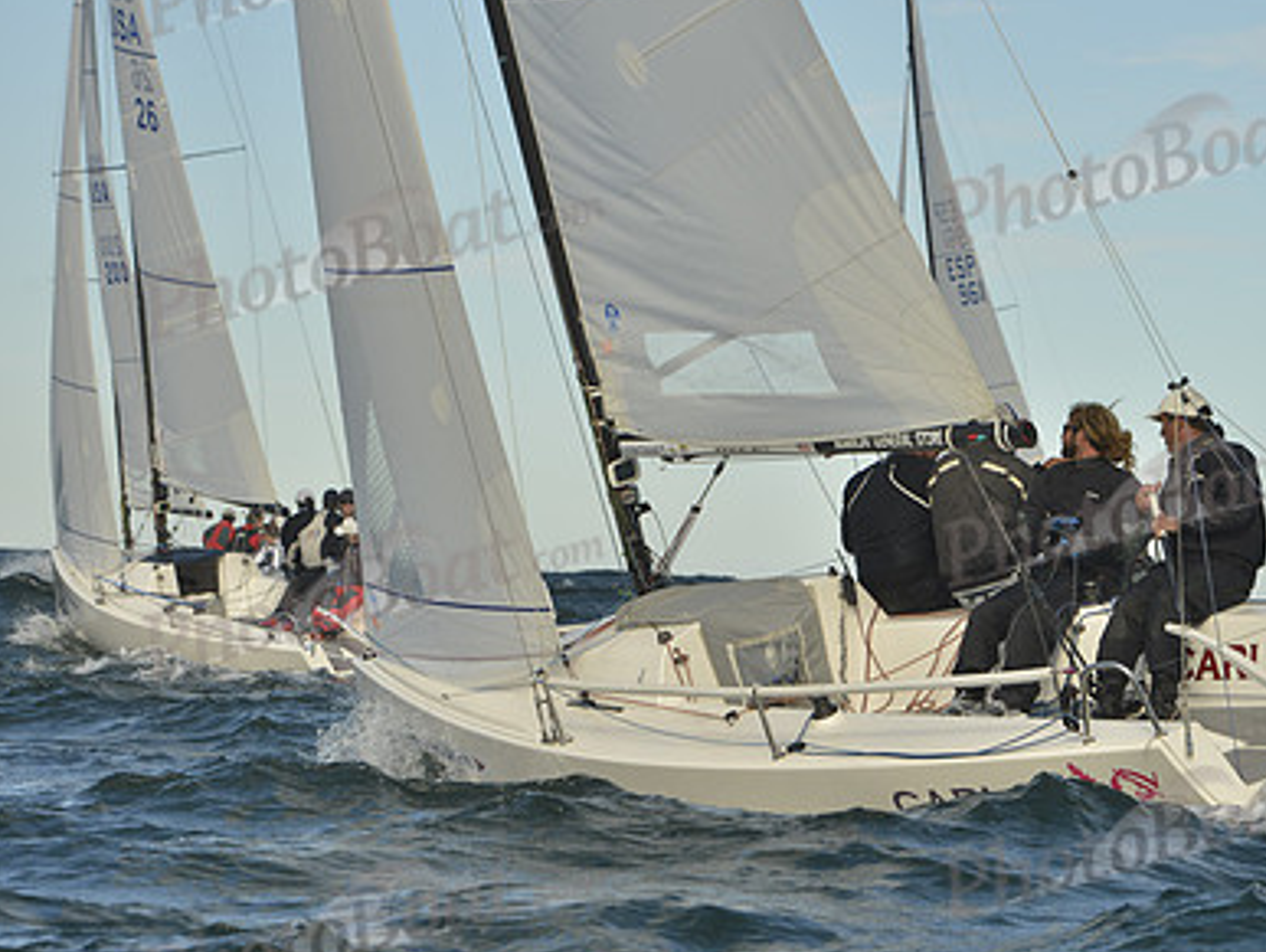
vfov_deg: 8.9
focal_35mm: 167
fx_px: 6113
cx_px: 775
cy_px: 378
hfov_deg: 11.8
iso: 280
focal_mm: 116
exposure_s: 1/1250
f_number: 8
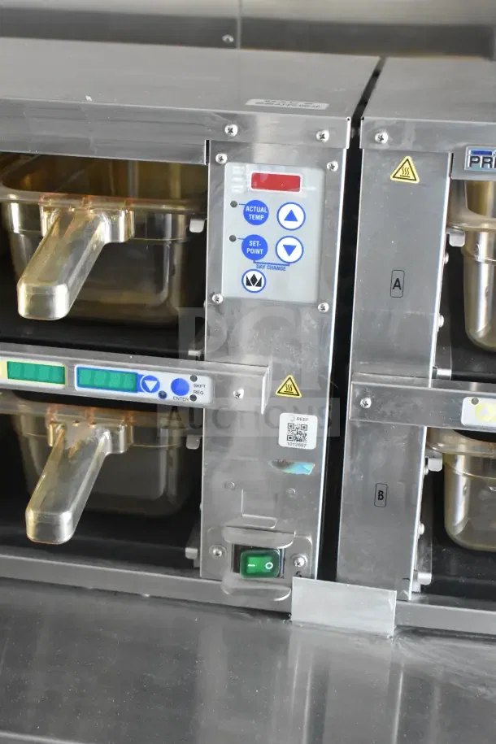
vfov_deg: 38.9
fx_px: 1054
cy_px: 372
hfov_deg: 26.5
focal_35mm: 51
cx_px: 248
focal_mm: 34
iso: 6400
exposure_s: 1/50
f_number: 4.5
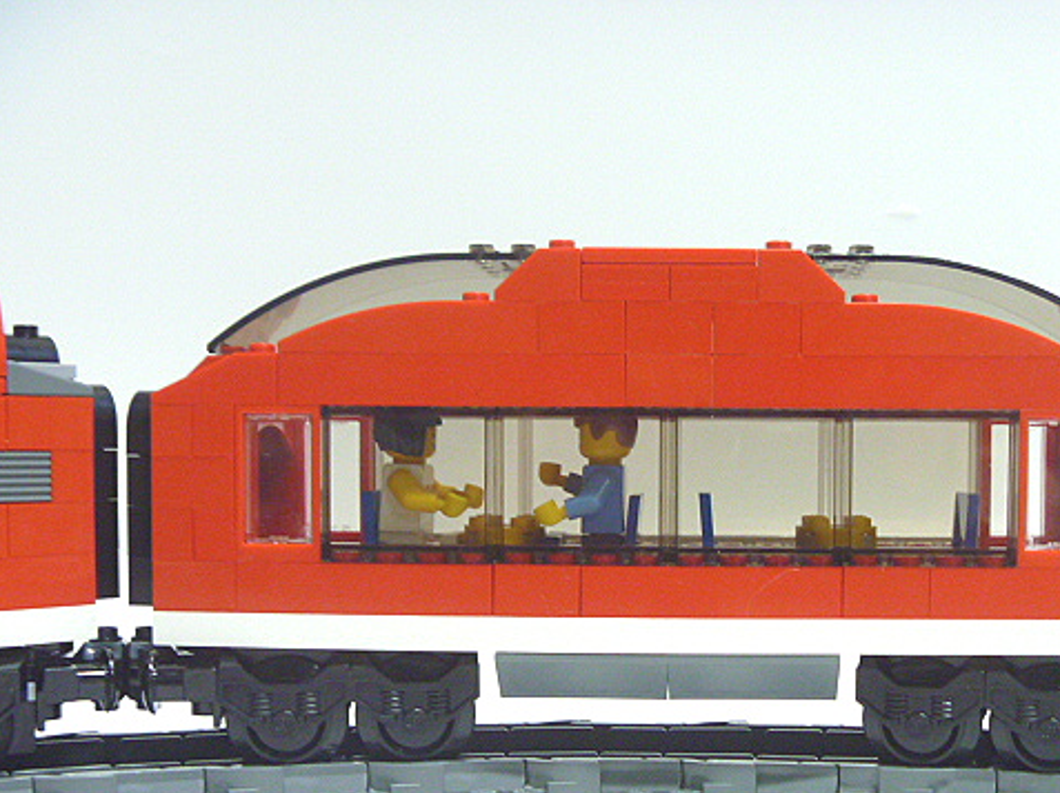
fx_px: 1438
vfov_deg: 30.6
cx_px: 691
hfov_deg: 40.1
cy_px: 529
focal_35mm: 47
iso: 400
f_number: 3.5
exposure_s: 1/8
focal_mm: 6.3
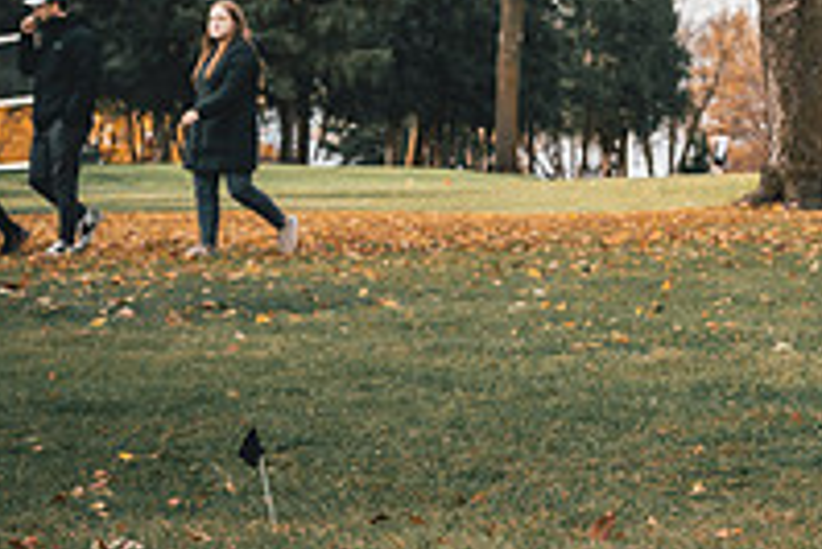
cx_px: 1173
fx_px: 4319
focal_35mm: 189
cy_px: 35
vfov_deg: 7.3
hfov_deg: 10.5
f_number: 6.3
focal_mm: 64
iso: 400
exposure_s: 1/1000
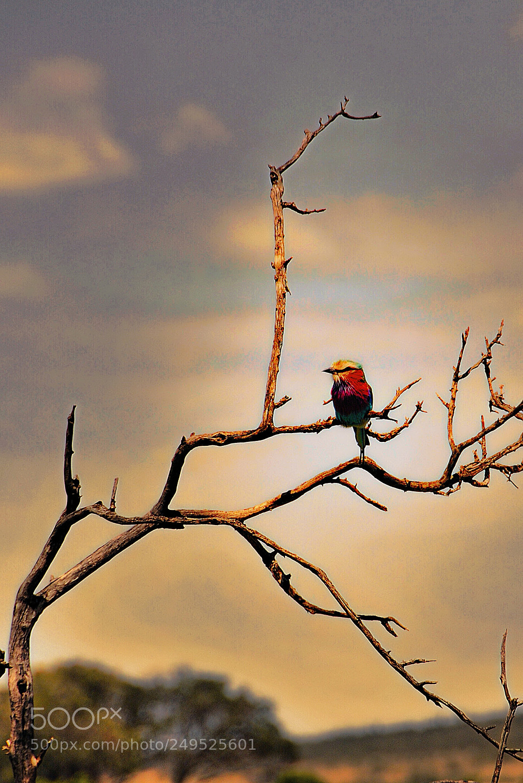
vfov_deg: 6.9
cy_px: 392
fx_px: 6531
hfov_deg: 4.6
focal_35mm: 300
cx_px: 262
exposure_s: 1/250
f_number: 8
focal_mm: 200
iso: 200
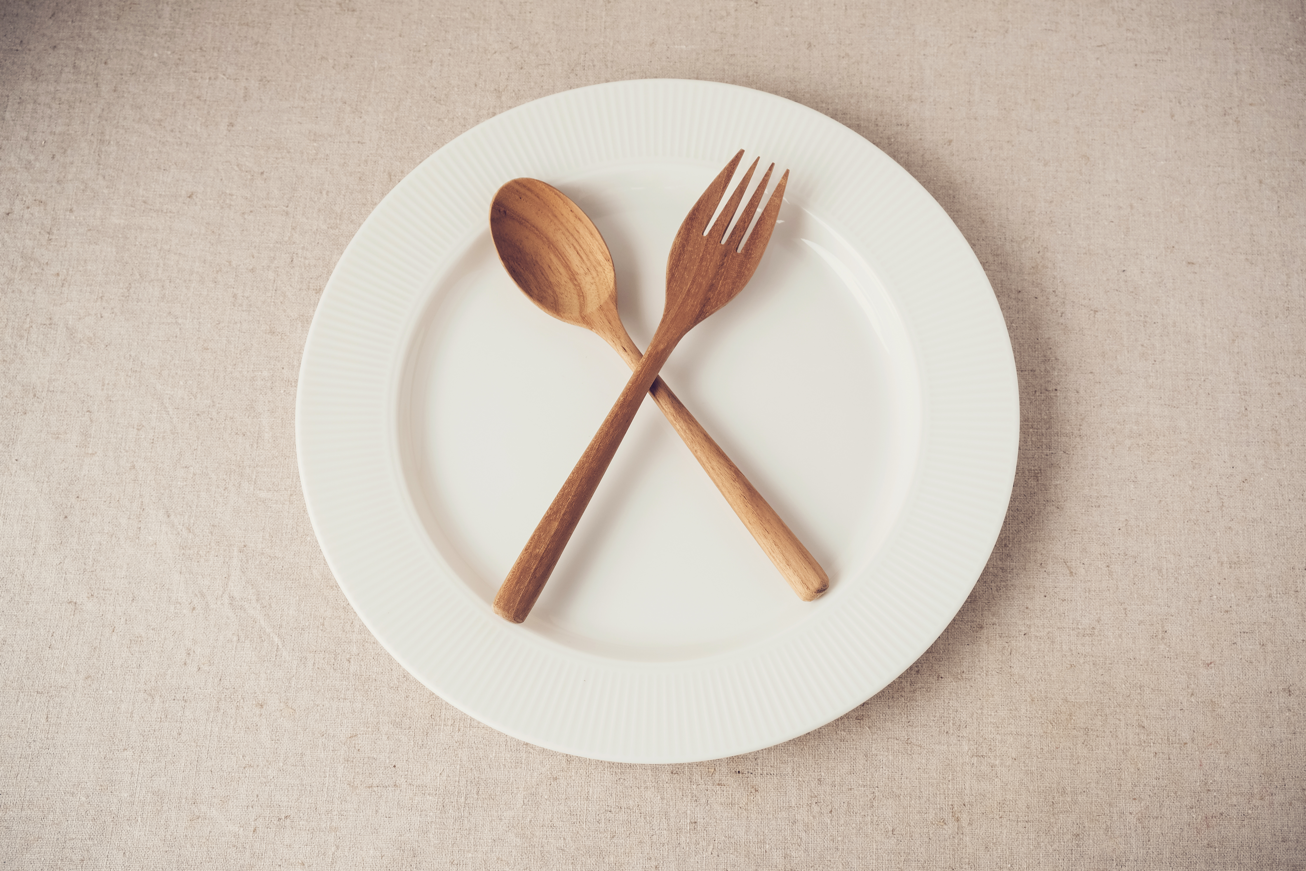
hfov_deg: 46.4
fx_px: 1524
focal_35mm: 42
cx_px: 653
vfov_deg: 31.9
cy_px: 436
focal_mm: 27.7
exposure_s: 1/40
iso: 250
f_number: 8
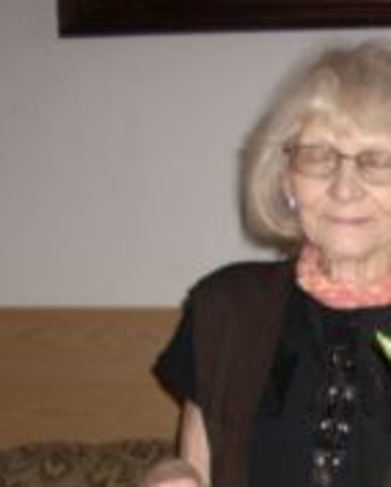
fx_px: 1473
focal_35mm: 102
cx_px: 463
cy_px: 422
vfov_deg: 18.5
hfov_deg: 14.7
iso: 100
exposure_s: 1/60
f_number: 2.8
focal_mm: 6.2
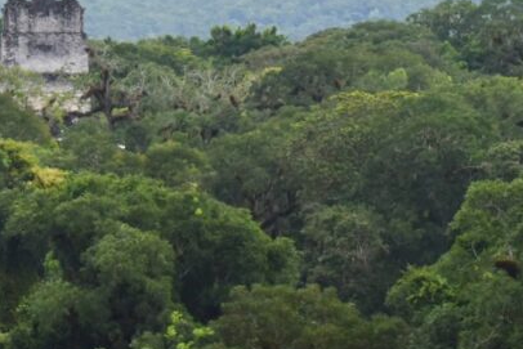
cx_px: 348
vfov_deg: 5.3
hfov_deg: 8.0
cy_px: 21
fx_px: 3735
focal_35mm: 257
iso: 1600
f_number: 14
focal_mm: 102
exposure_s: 1/320
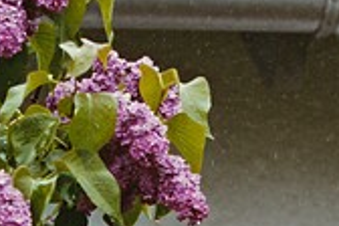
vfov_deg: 1.6
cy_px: -90
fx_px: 8041
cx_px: 89
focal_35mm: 854
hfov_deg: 2.4
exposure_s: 1/500
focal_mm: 208
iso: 1000
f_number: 4
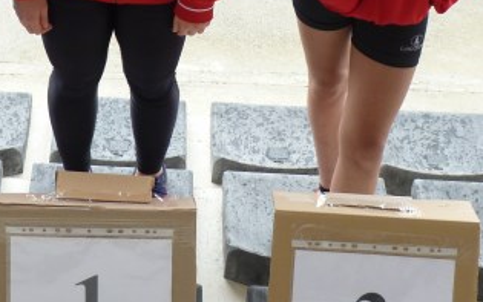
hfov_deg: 21.3
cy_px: -44
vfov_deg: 13.2
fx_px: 1277
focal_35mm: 97
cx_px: 143
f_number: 3
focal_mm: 6.4
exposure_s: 1/30
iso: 100
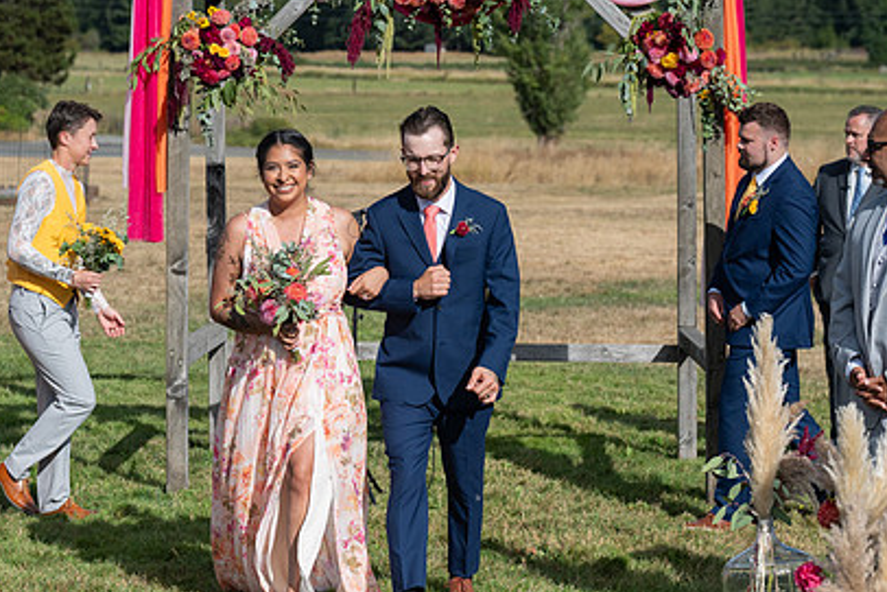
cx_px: 393
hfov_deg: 17.1
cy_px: 318
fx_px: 2958
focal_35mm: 120
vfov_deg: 11.4
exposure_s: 1/5000
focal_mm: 84
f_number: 5
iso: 400
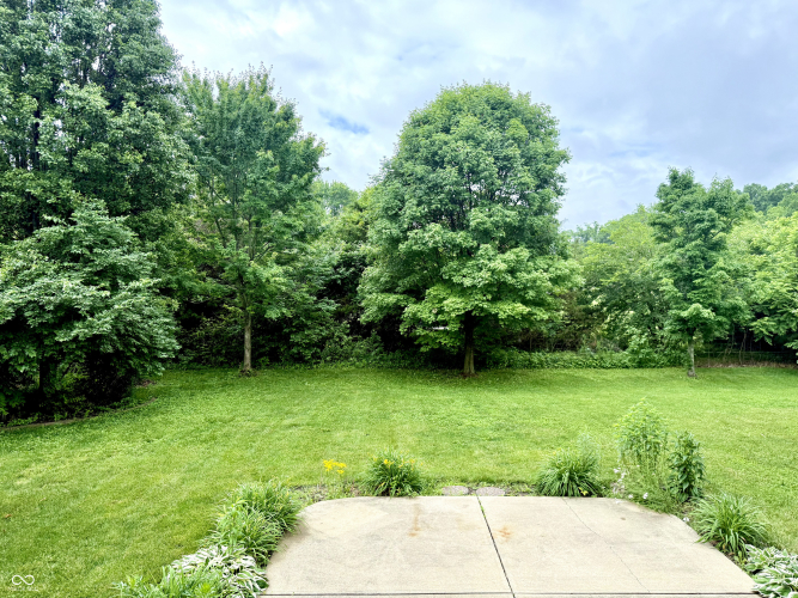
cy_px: 299
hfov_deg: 71.6
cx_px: 399
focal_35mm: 24
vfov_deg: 56.8
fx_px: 553
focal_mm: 6.76
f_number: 1.78
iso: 100
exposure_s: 1/1618
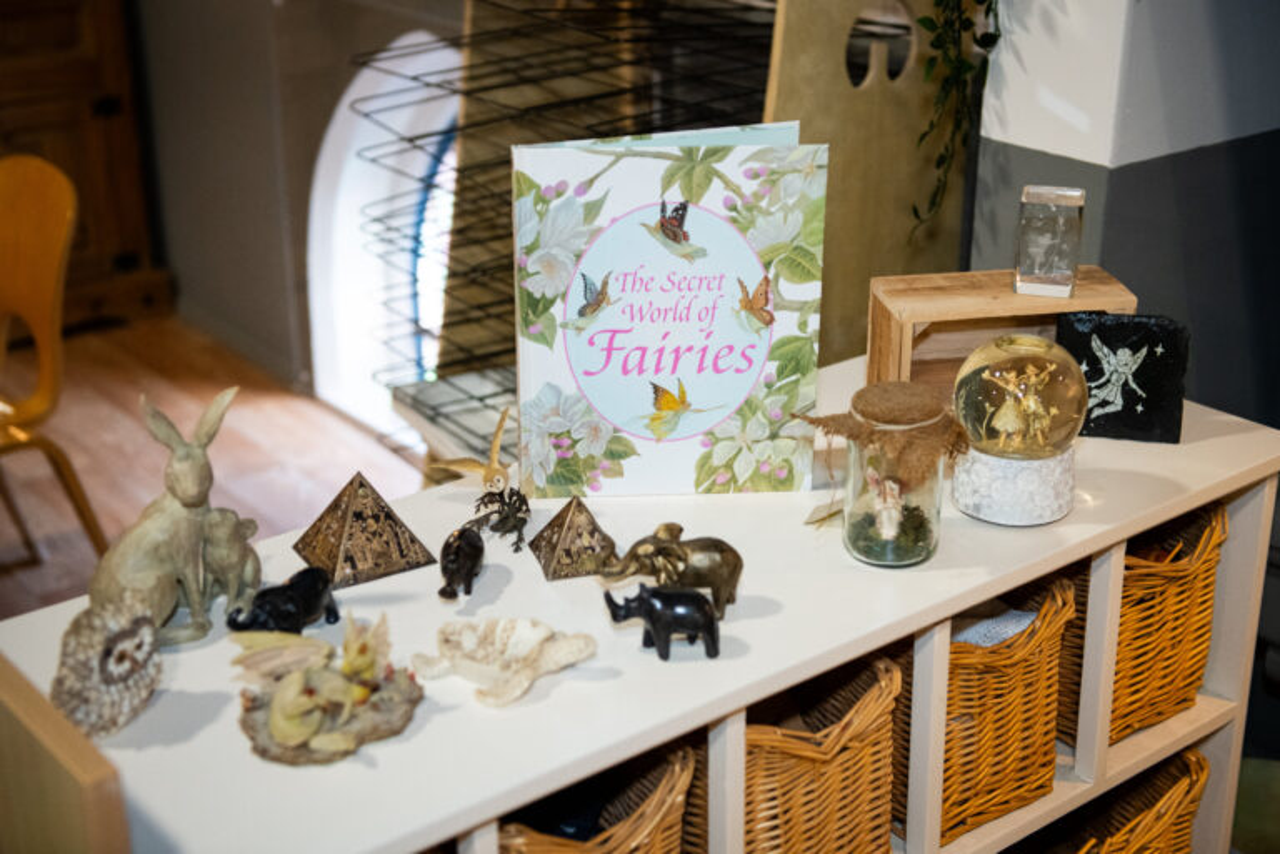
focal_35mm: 51
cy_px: 427
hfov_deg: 38.6
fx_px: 1828
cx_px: 640
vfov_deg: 26.3
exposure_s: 1/125
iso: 2500
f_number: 3.2
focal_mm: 50
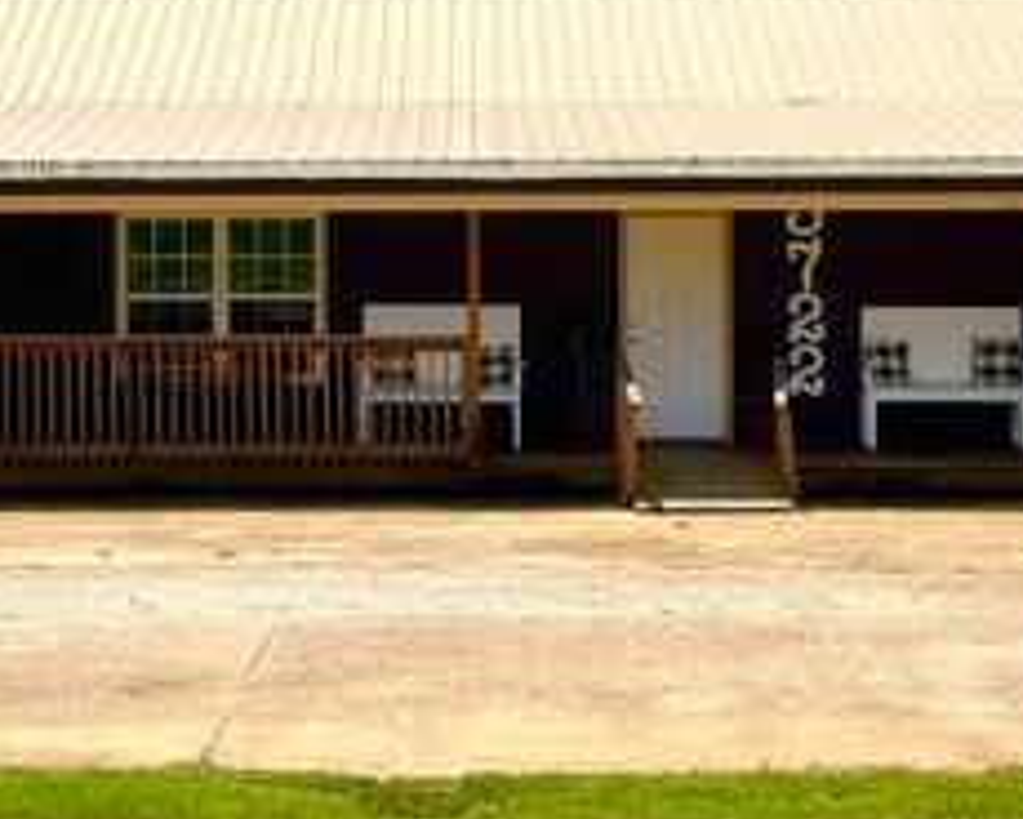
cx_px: 423
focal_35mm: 102
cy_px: 162
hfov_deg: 18.8
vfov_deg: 15.0
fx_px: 3088
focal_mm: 6.76
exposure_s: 1/9009
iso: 64
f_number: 1.78
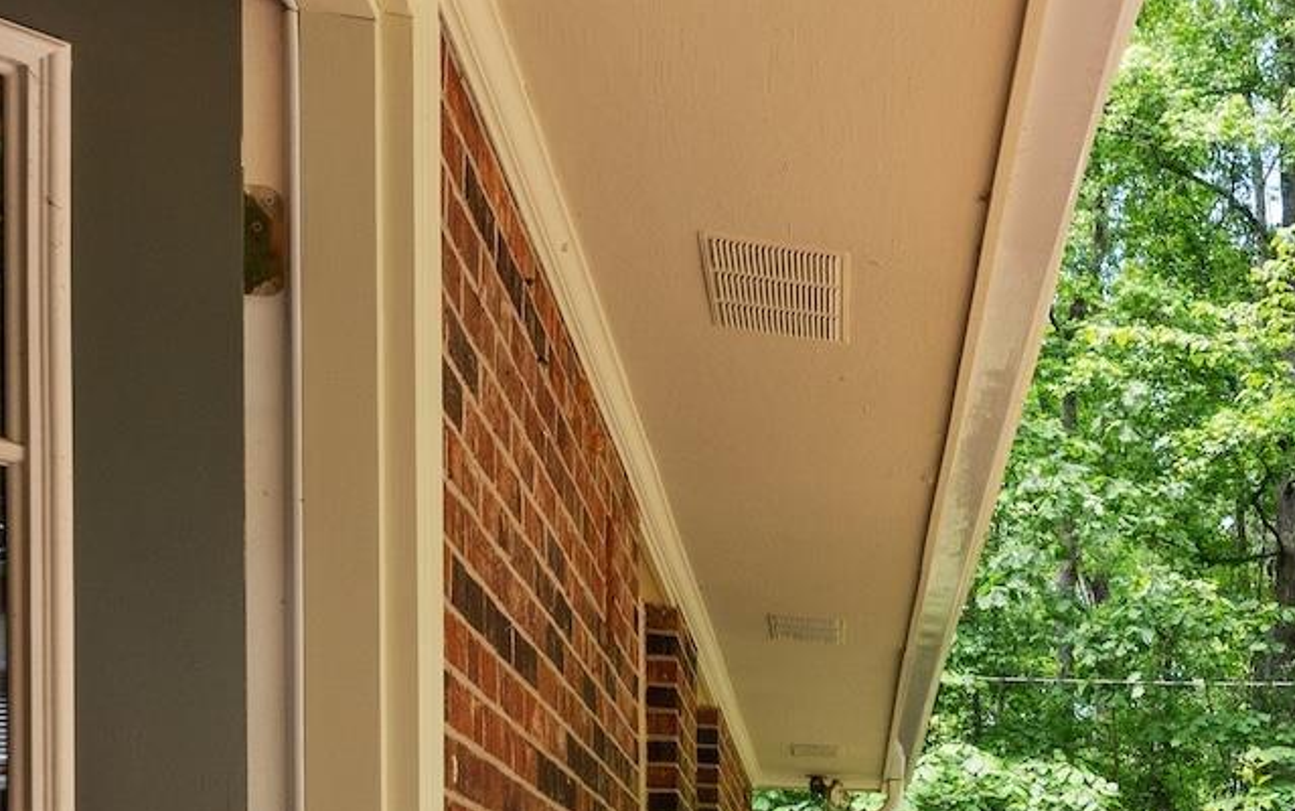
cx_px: 1589
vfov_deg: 22.5
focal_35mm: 53
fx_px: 1857
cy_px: 990
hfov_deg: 31.6
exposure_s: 1/640
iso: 400
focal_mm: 16.5
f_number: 6.3
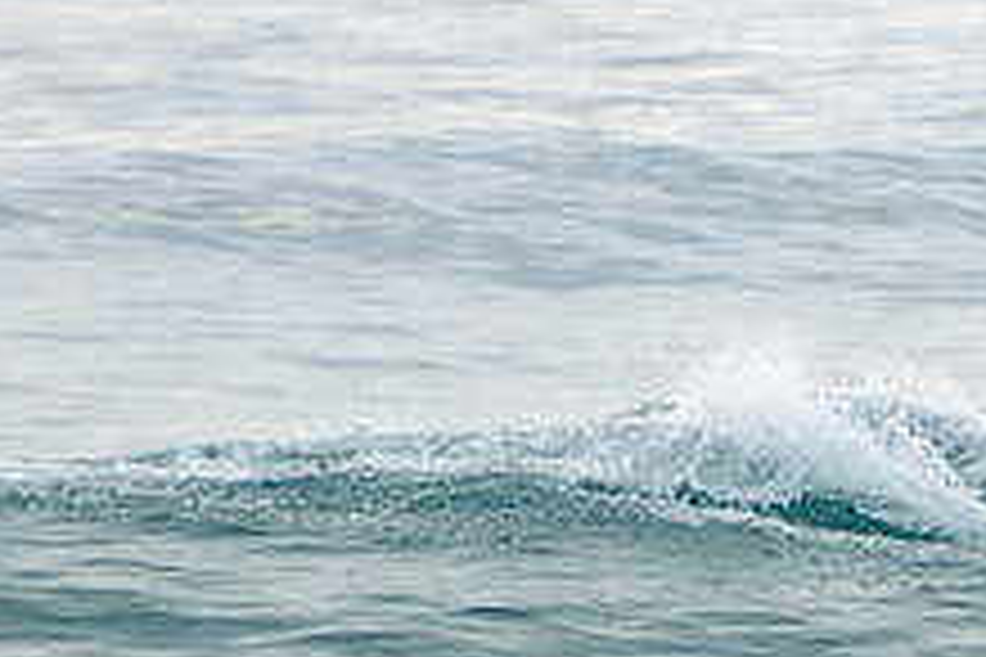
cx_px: 1291
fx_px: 39902
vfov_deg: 0.9
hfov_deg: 1.4
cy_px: 532
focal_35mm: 1457
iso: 500
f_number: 6.3
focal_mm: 400
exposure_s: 1/1250
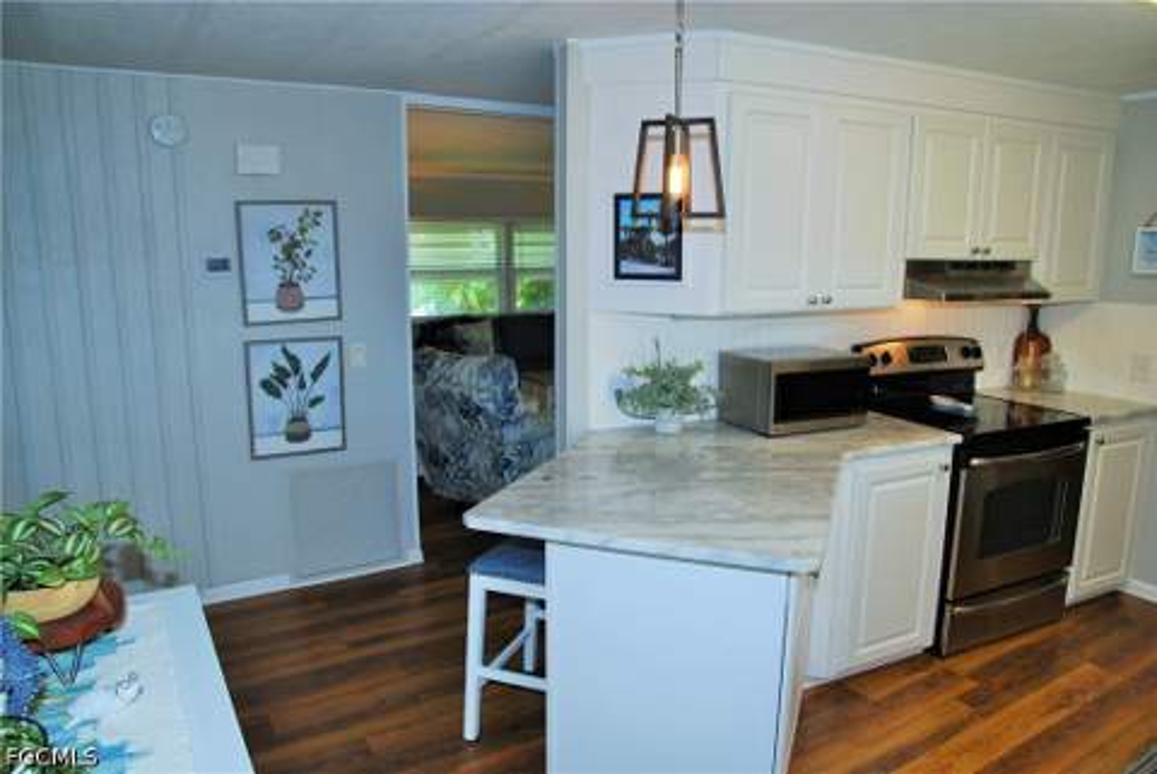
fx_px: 772
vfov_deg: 53.2
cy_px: 387
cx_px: 578
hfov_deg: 73.7
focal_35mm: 24
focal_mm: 16
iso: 200
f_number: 4
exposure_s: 1/60
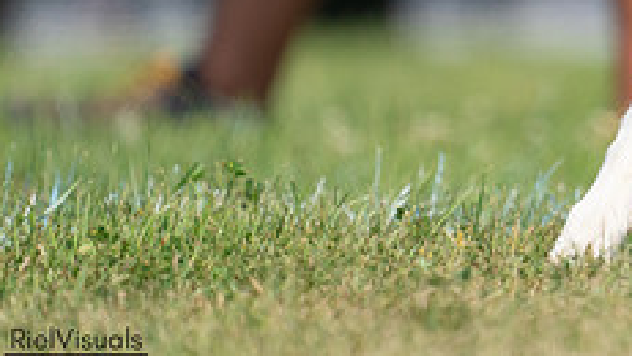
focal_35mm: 1503
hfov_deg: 1.4
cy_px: -141
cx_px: 766
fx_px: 25190
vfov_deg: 0.8
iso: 1000
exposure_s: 1/4000
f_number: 6.3
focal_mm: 571
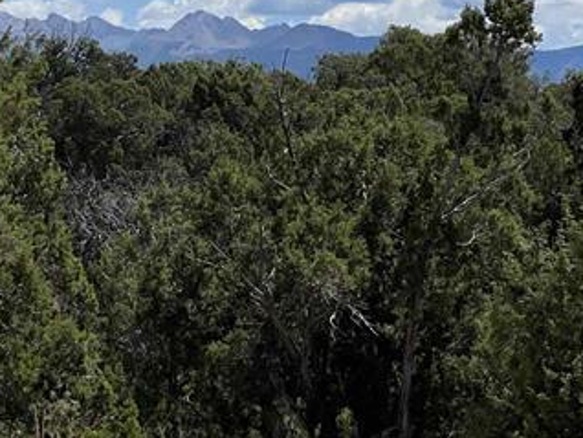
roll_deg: +0.4
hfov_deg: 9.6
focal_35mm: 206
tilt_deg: +0.8
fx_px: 3472
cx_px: 160
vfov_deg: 7.2
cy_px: 92
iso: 20
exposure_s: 1/2016
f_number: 2.2
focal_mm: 7.5
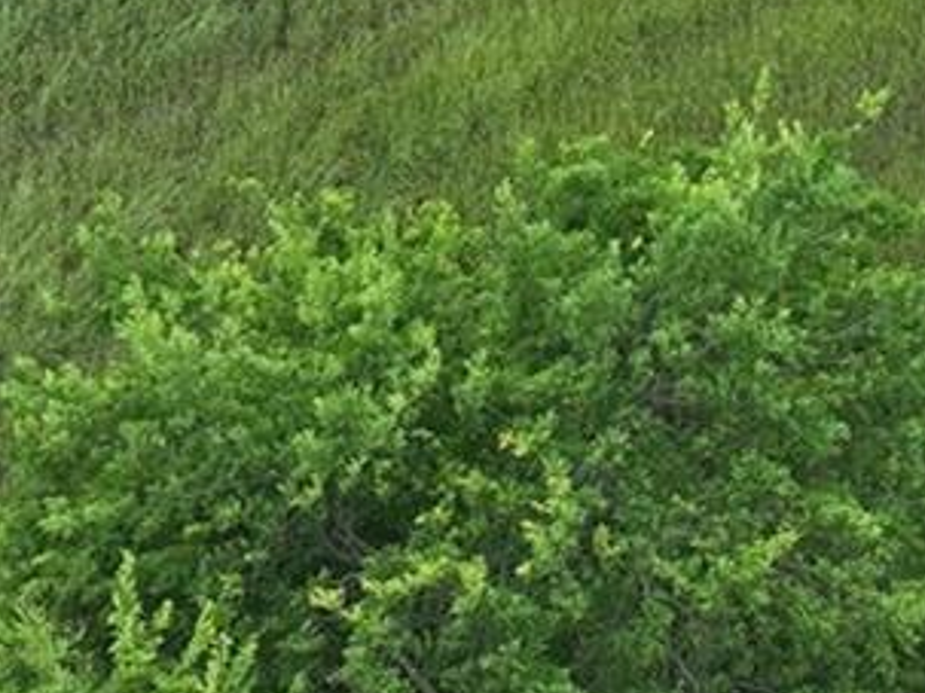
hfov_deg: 12.2
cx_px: 534
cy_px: -1313
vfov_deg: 8.0
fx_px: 4327
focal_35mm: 162
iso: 200
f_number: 2.8
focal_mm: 12.29
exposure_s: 1/640
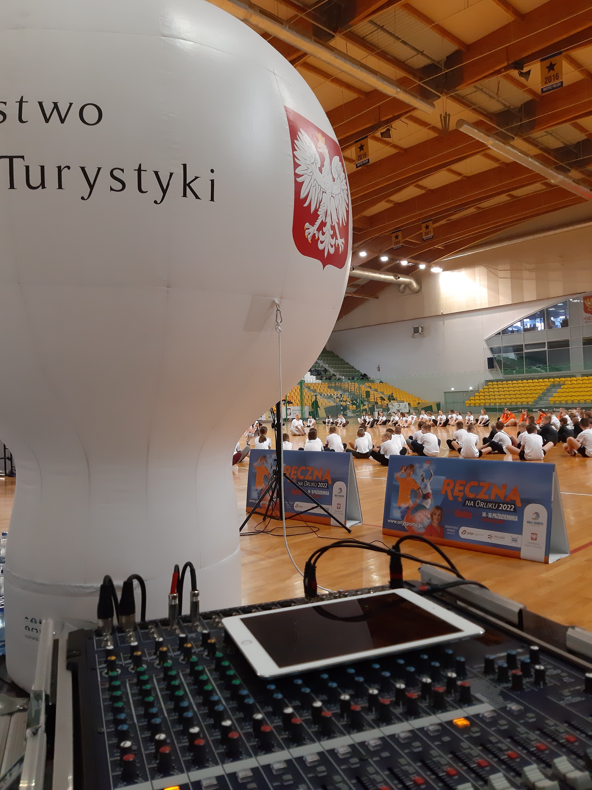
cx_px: 296
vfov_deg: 65.3
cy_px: 395
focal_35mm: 27
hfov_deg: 51.4
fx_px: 616
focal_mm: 3.93
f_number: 1.7
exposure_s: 1/50
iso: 250
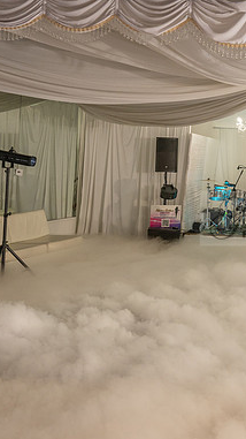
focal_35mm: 51
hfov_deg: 21.6
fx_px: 592
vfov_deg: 40.2
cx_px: 301
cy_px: 151
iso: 640
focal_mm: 24
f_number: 4
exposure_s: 1/125
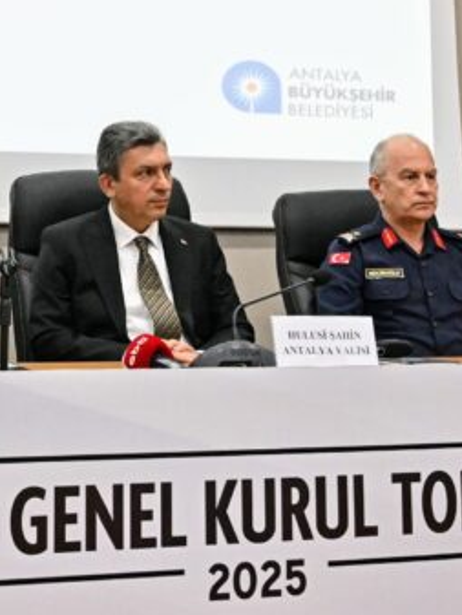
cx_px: -31
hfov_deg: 18.4
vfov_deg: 24.6
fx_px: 1378
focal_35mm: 77
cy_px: 89
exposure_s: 1/320
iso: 6400
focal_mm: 26.5
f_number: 3.5
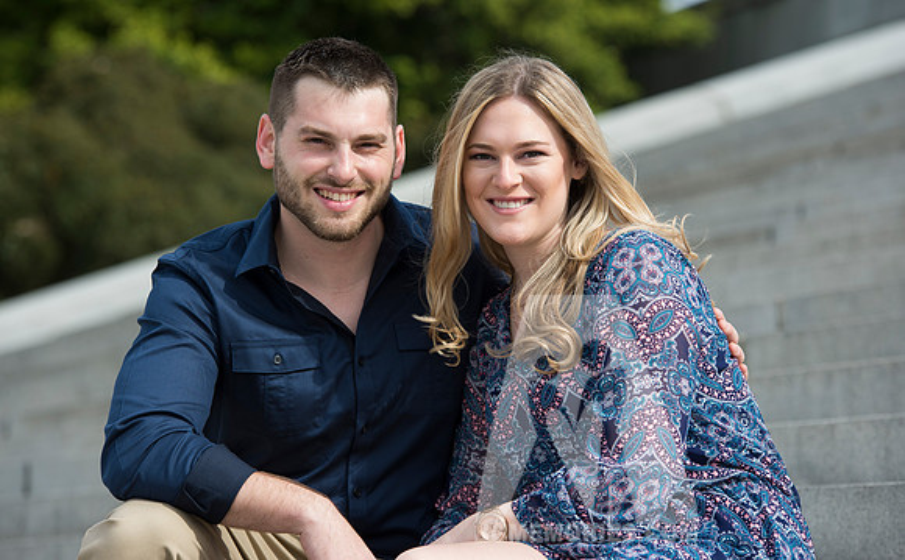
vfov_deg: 7.9
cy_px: 236
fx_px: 4074
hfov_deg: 12.7
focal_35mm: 166
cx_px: 453
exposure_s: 1/500
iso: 160
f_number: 5.6
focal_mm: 150
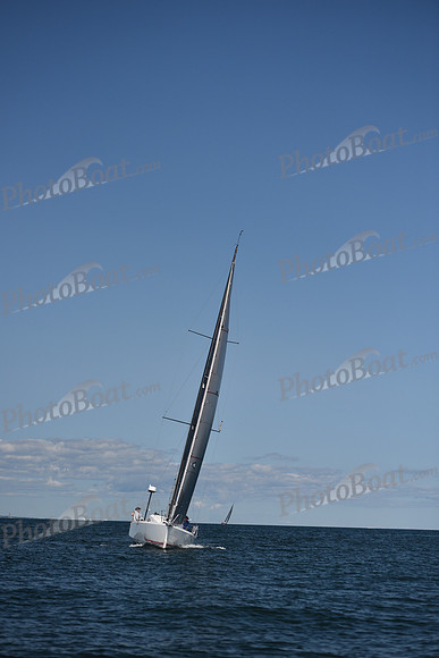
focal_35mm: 82
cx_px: 220
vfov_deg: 24.8
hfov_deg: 16.7
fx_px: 1499
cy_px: 329
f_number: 3.2
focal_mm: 82
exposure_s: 1/4000
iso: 250
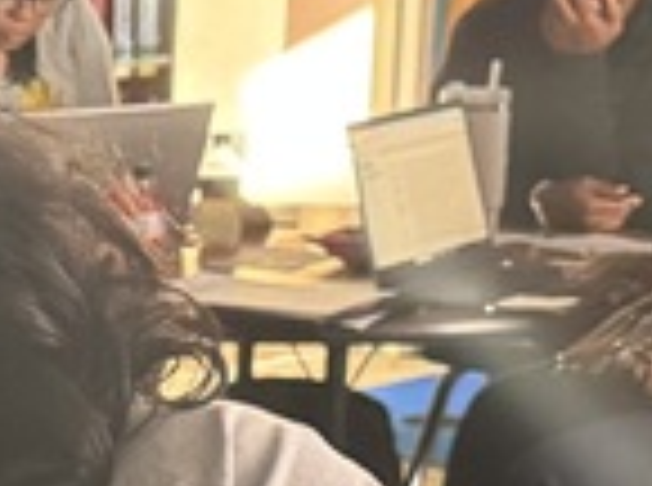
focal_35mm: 170
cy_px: 495
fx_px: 3194
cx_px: -598
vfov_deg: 8.6
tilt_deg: -13.7
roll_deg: +1.4
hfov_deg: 10.8
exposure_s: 1/30
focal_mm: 6.76
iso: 1250
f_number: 1.78
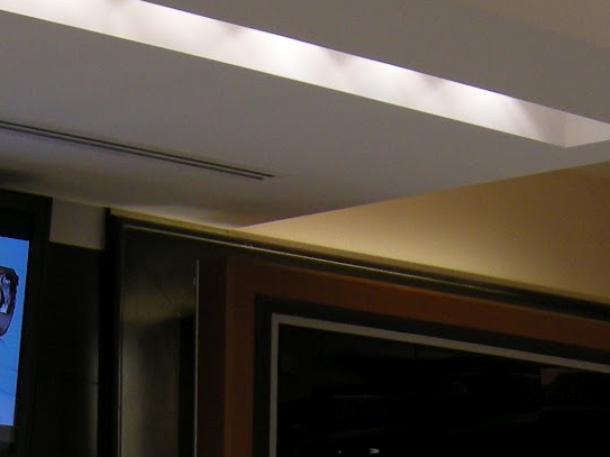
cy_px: 833
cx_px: 317
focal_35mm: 132
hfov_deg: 14.9
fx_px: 2326
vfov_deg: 10.5
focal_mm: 7.5
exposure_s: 1/82.3
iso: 113
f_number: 2.7
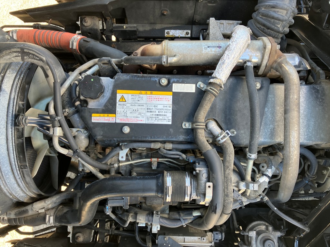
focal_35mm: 28
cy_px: 124
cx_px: 165
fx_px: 267
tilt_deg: -84.8
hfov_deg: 63.4
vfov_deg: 49.7
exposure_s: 1/121
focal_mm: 3.99
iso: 40
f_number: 1.8
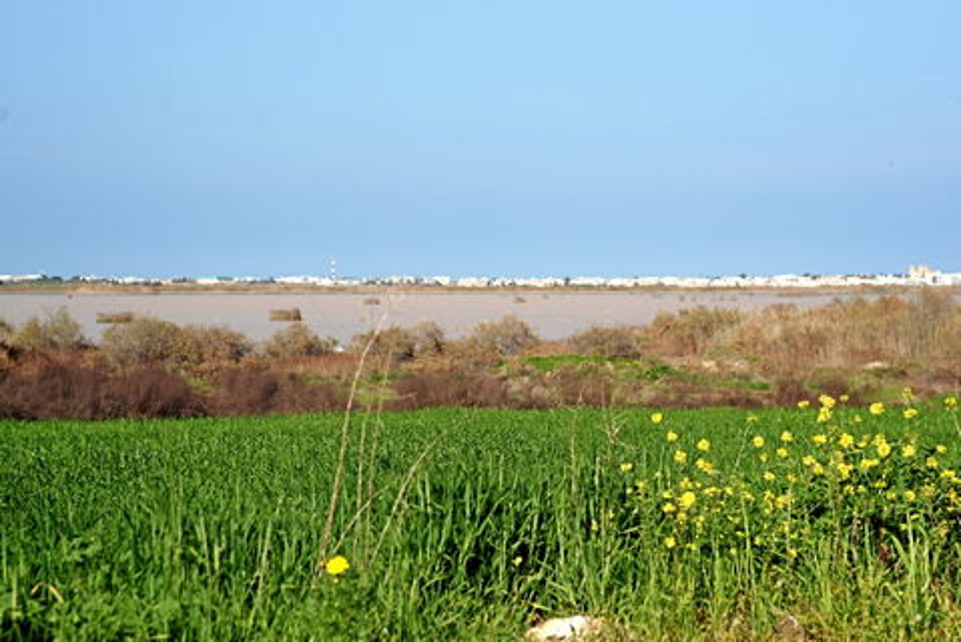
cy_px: 321
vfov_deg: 19.5
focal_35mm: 70
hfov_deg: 28.8
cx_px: 480
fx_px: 1870
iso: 200
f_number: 6.3
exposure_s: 1/1250
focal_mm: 70
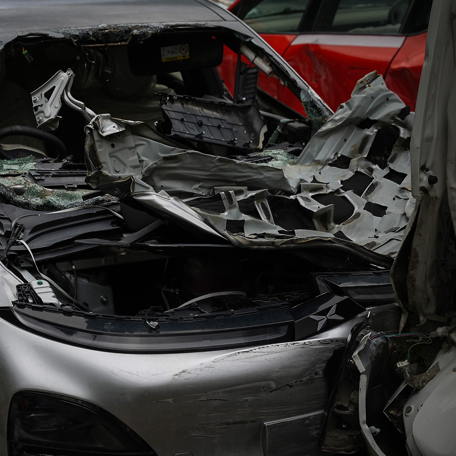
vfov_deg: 19.3
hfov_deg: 19.2
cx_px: 120
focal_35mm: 90
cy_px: 227
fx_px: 1341
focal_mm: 70
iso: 250
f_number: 5
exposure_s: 1/800
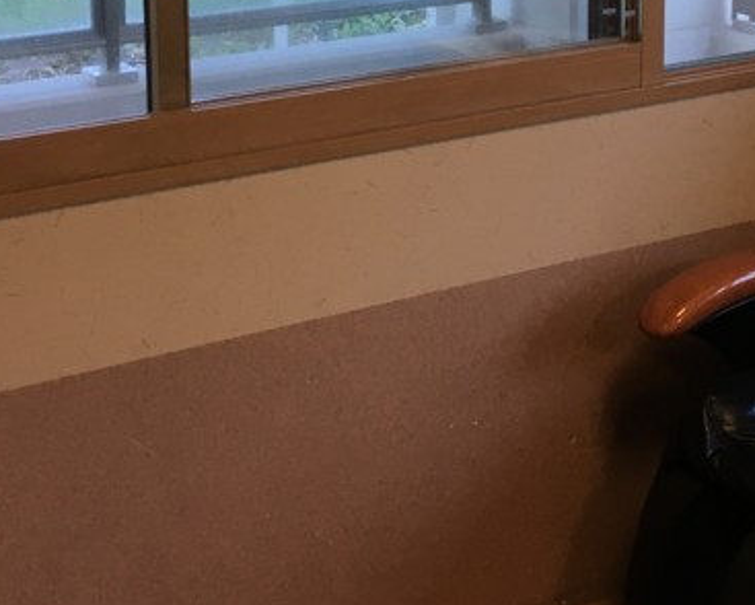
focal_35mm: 79
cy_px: -31
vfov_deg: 18.8
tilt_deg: -9.2
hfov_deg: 23.9
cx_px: 568
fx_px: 1766
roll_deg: -0.4
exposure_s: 1/30
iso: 25
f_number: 2.2
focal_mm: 4.15
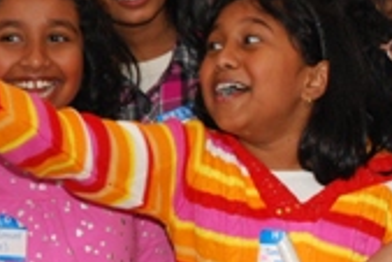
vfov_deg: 8.6
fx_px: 1733
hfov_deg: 12.6
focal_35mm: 159
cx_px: -99
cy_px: 46
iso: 800
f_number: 7.1
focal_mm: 24
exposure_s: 1/60
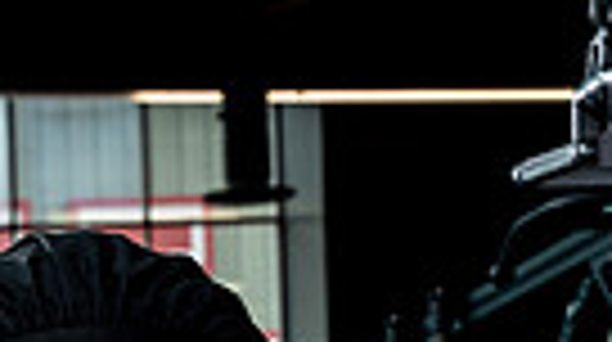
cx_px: -22
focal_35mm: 191
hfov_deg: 11.2
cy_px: 981
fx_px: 3095
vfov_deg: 5.9
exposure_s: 1/250
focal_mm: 55
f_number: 8
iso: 640
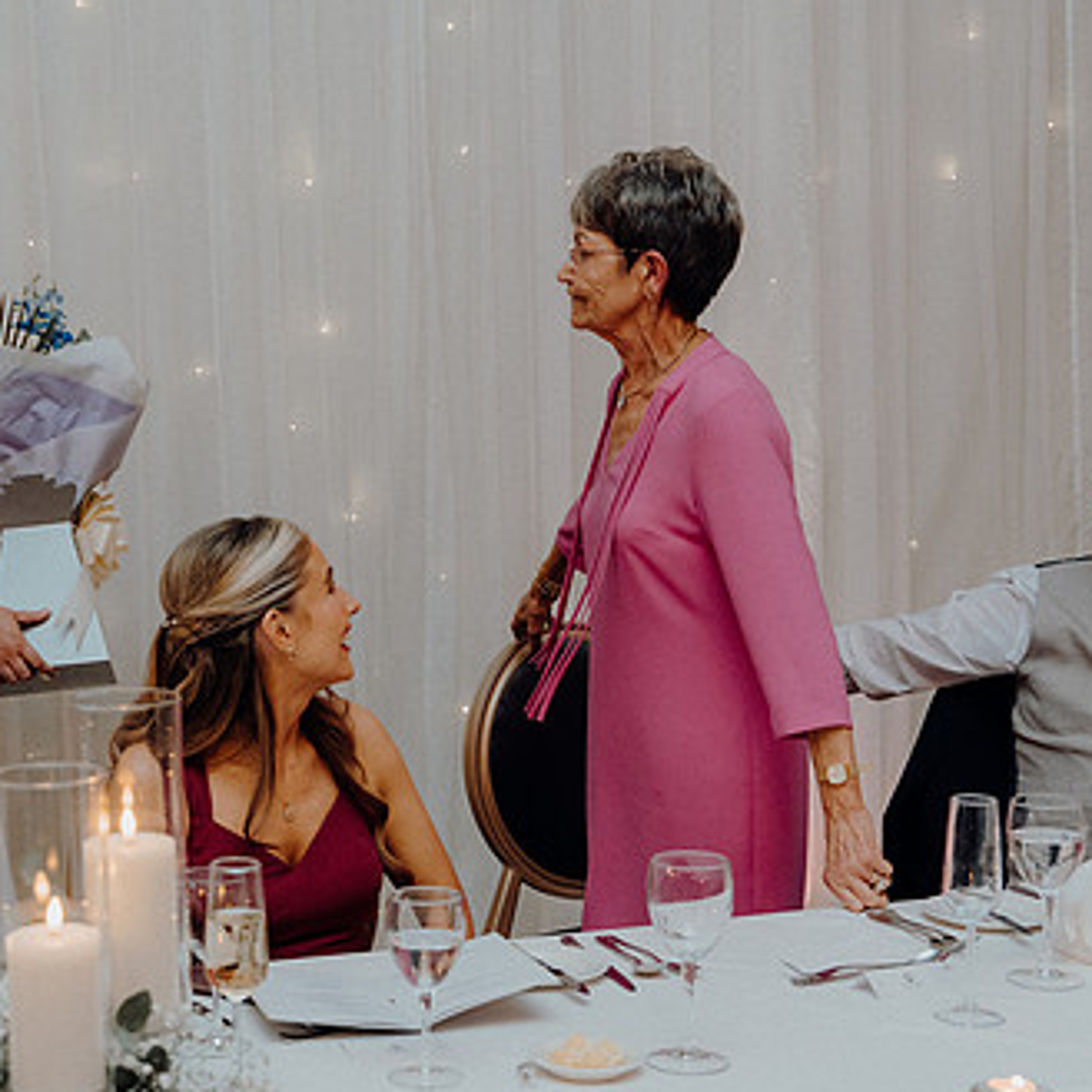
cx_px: 269
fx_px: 2141
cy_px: 576
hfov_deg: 28.2
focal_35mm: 60
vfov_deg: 28.6
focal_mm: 40
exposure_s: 1/160
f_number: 3.5
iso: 2500
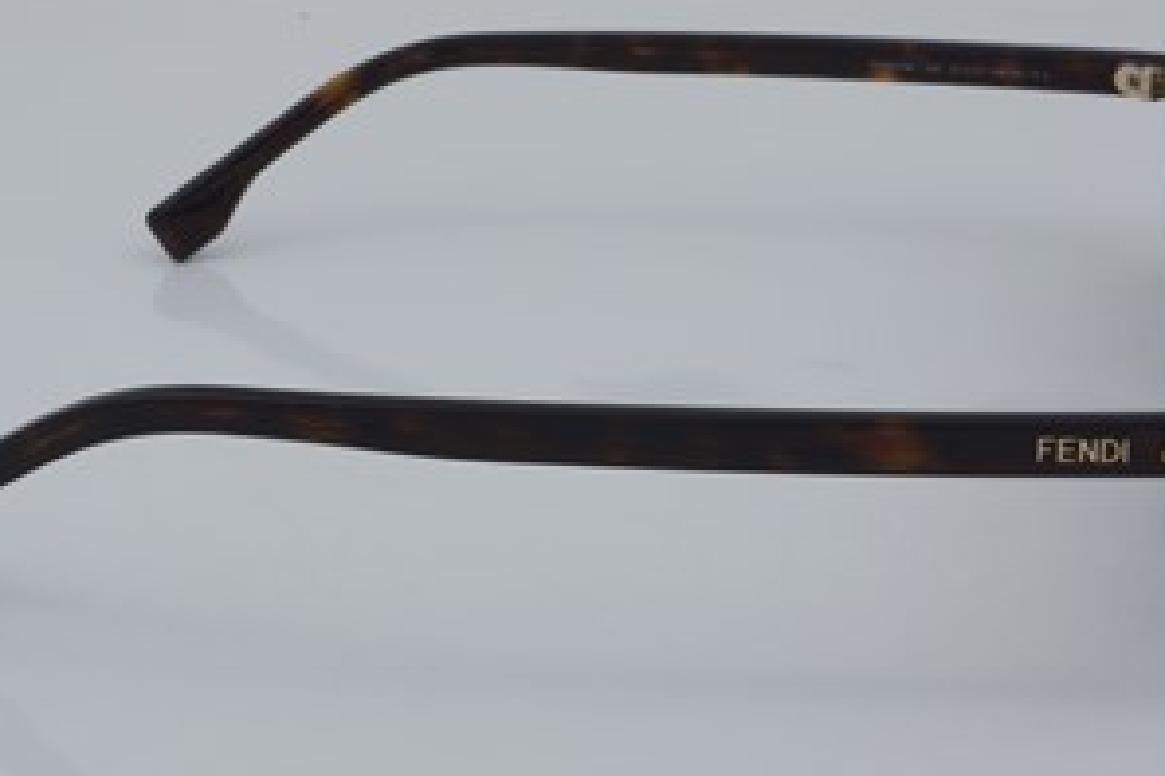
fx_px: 3268
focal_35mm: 101
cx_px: 592
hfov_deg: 20.2
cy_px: 310
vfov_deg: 13.5
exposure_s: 1/4
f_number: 32
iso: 100
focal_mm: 50
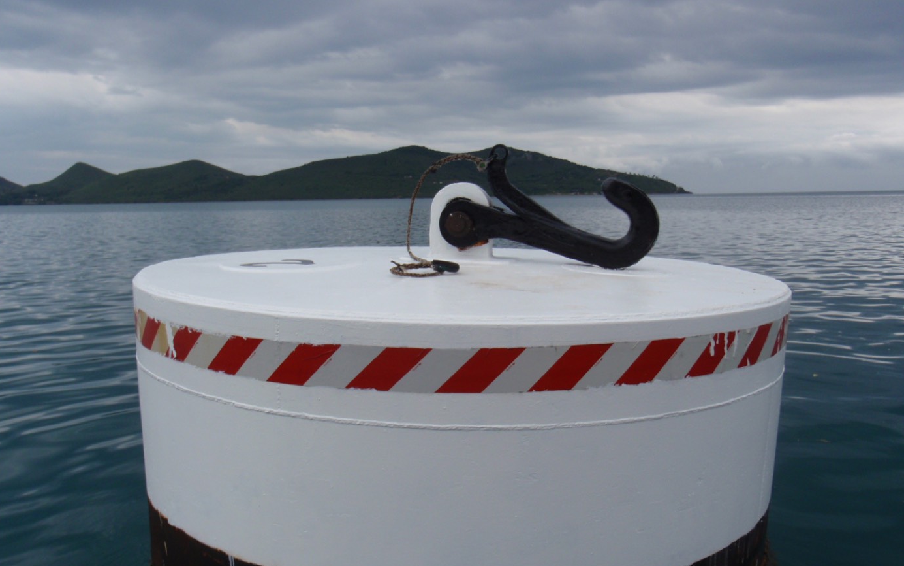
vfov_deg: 41.6
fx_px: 739
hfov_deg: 62.9
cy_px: 342
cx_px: 448
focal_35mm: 30
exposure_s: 1/200
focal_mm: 5
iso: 64
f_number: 5
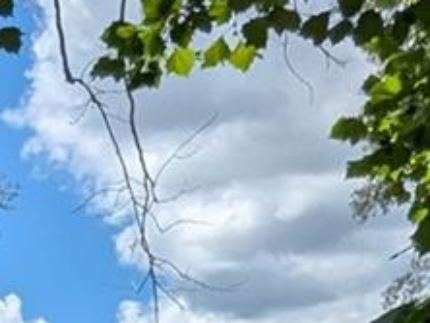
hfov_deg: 16.5
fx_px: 1430
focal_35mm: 115
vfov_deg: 11.1
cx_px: -60
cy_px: 745
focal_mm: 2.35
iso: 45
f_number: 2.2
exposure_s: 1/1927
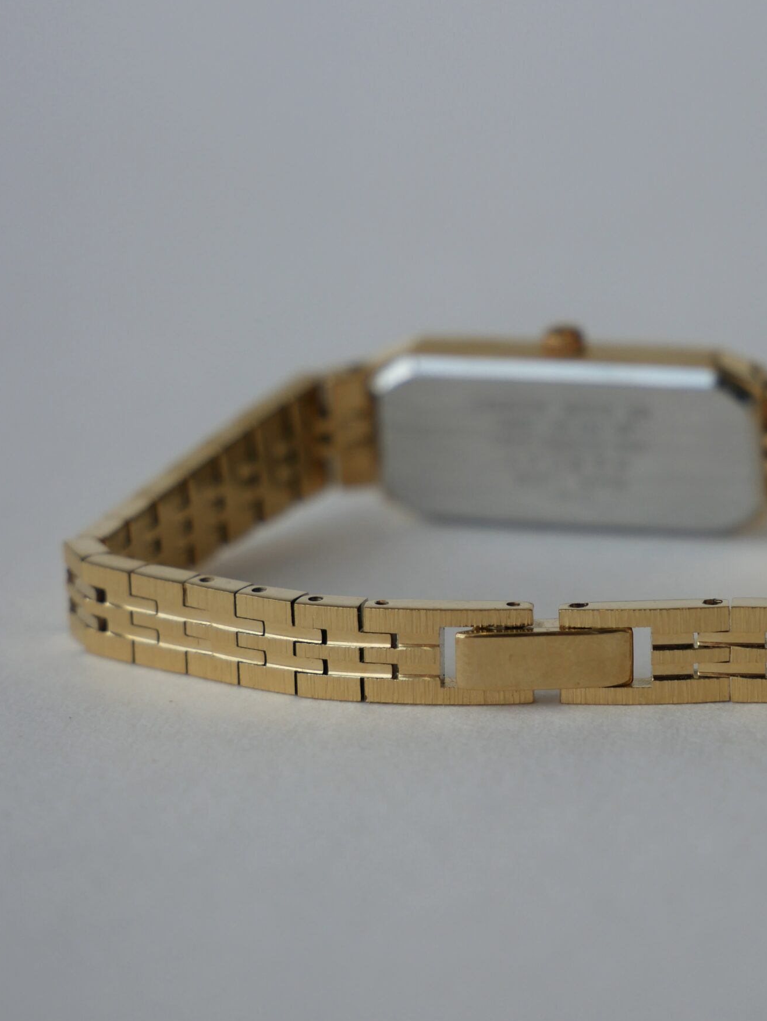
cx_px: 537
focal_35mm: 175
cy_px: 488
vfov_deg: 11.3
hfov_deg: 8.5
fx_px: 5166
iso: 200
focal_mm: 60
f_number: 5.6
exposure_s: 1/320
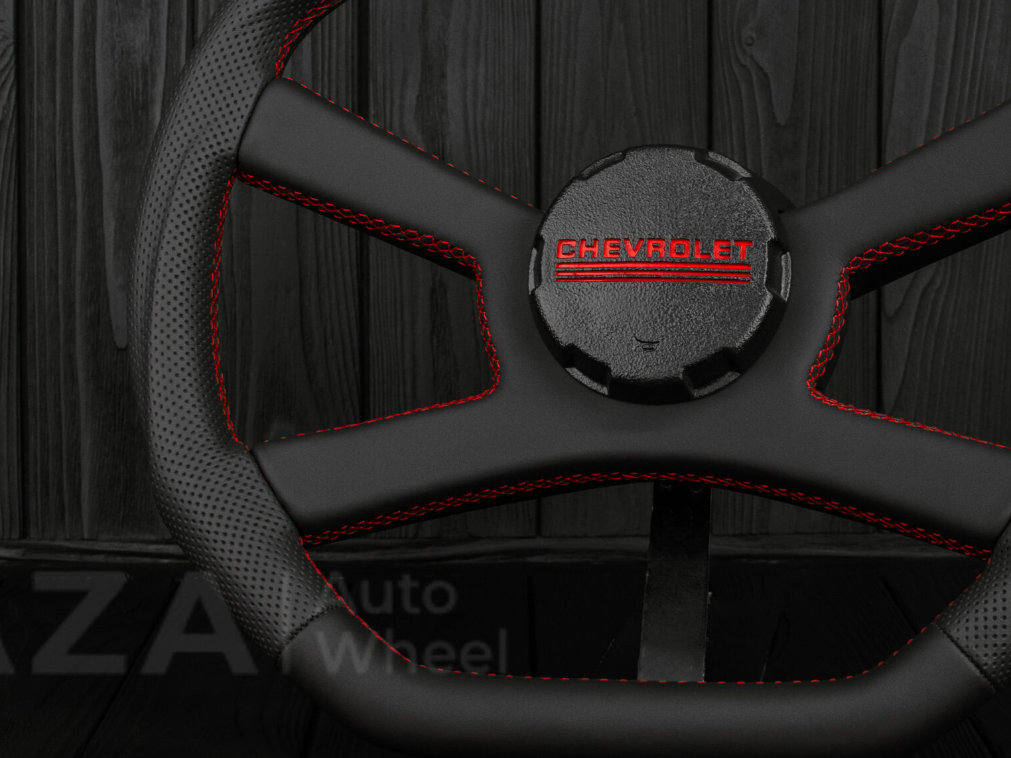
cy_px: 247
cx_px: 644
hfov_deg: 23.0
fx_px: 2477
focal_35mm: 85
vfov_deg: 17.4
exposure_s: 1/125
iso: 500
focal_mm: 35
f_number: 6.3
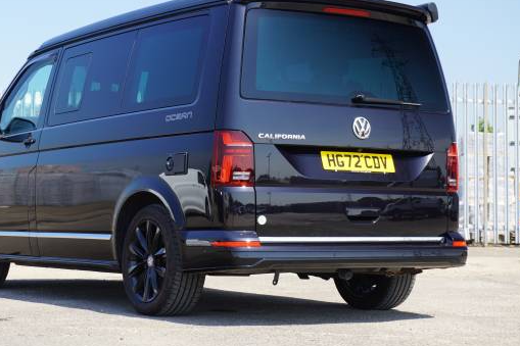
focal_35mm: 83
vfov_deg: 16.4
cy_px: 145
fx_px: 1198
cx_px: 240
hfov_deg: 24.5
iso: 100
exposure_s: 1/80
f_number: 6.3
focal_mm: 44
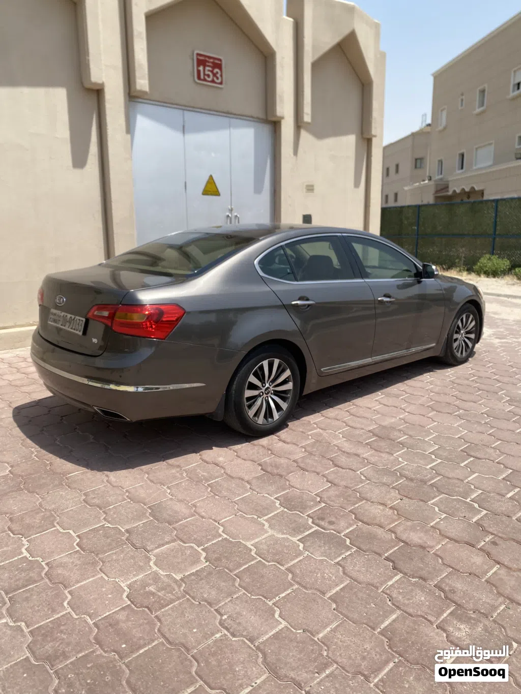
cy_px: 347
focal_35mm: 26
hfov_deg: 53.1
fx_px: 522
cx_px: 260
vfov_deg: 67.3
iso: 32
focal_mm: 4.25
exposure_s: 1/3125
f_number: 1.8
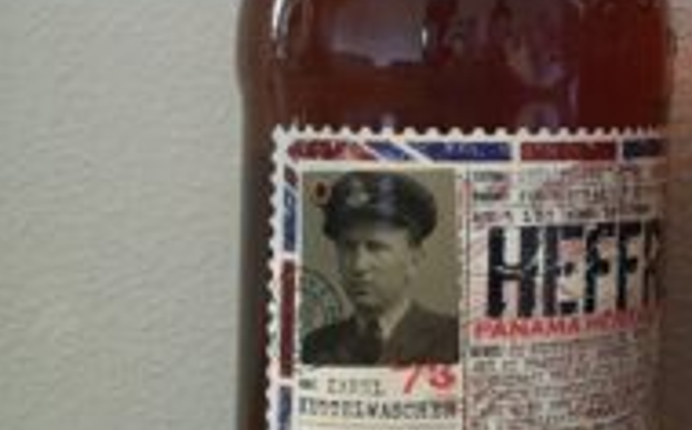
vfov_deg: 15.0
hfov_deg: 21.7
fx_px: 1619
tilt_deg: -0.4
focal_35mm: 86
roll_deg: -1.2
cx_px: 903
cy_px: 91
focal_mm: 4.15
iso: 160
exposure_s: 1/30
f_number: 2.2
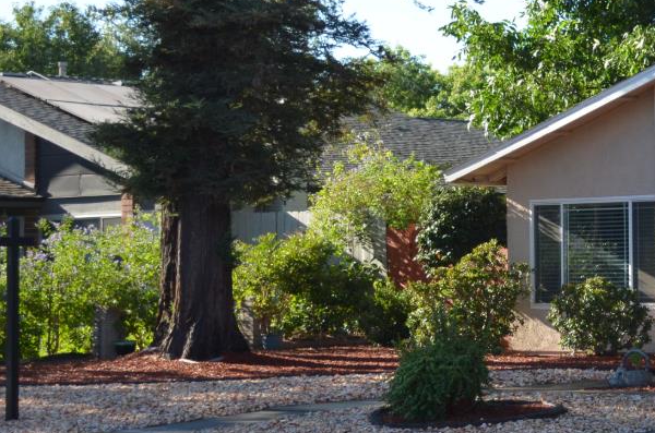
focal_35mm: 120
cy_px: 91
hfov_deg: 16.6
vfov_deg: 11.3
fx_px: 2178
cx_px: 695
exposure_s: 1/1000
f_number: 4.8
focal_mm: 32
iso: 500
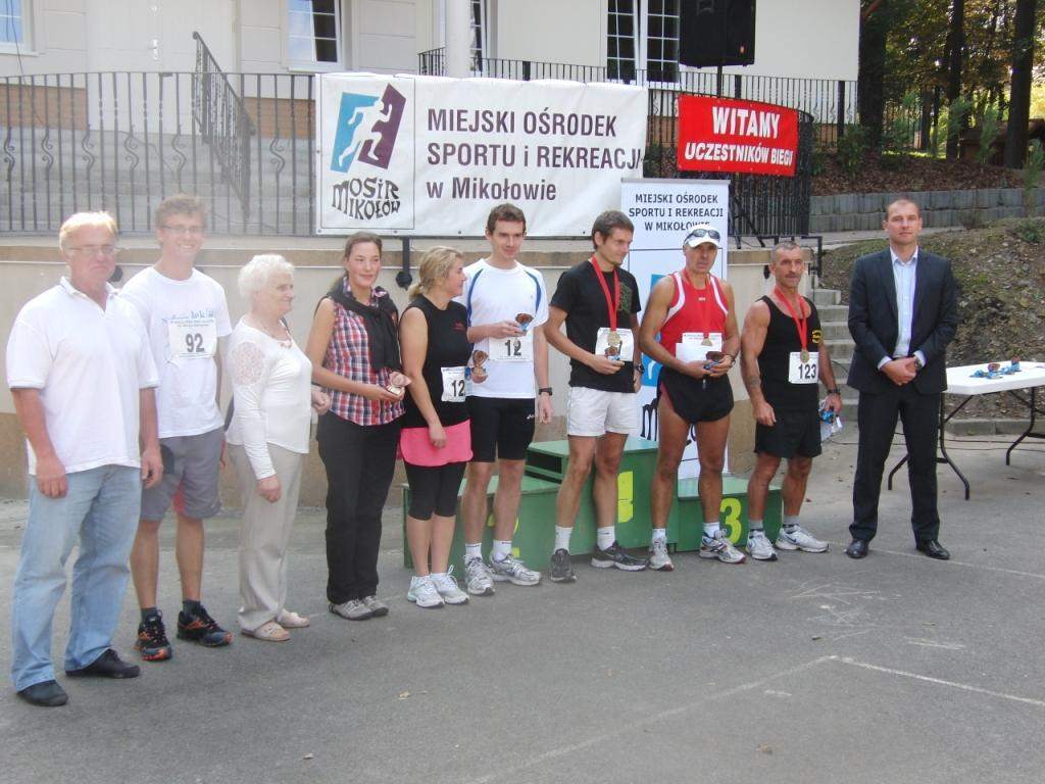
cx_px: 522
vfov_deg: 29.7
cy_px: 392
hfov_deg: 38.9
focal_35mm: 49
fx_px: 1479
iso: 100
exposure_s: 1/160
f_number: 3.3
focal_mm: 8.7
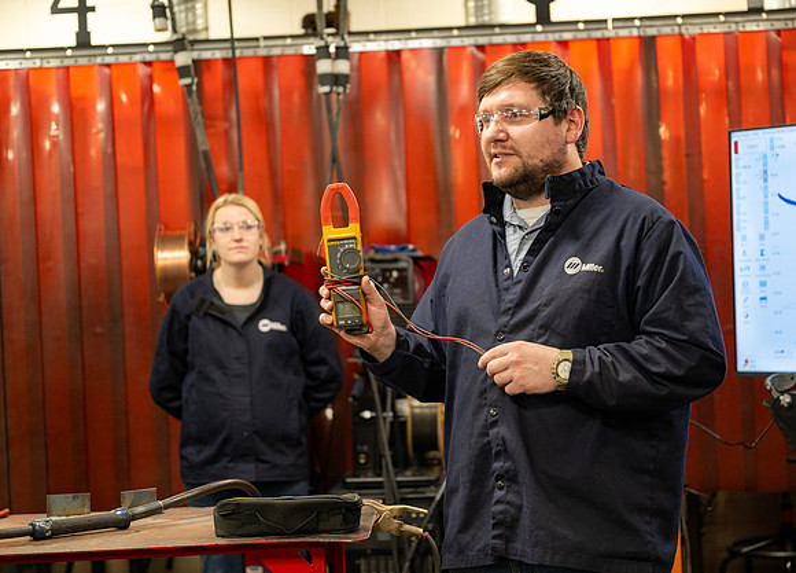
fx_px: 1525
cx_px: 429
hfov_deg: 29.2
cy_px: 286
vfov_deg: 21.3
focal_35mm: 67
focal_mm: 64
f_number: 2.8
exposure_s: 1/100
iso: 320
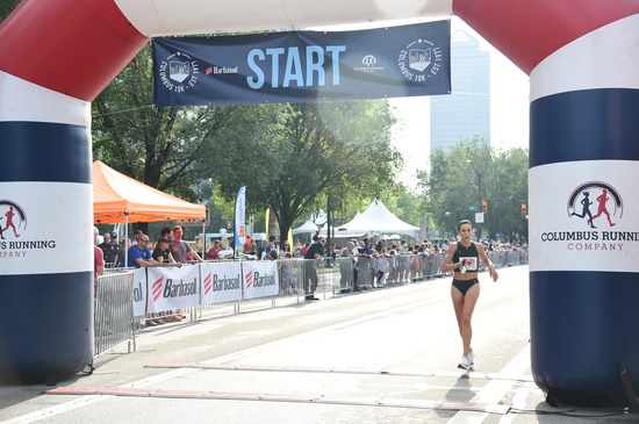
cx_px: 320
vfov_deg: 25.9
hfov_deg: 38.2
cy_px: 212
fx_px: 922
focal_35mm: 52
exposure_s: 1/1000
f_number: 4.5
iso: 640
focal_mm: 52
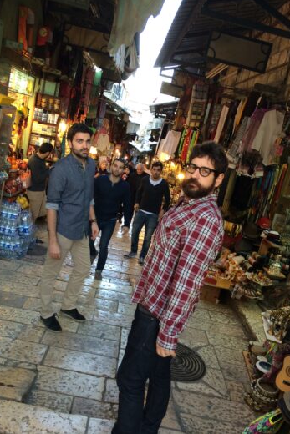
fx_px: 386
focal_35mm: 32
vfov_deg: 58.7
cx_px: 142
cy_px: 213
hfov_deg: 41.1
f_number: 2.2
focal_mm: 4.12
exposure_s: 1/30
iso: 50
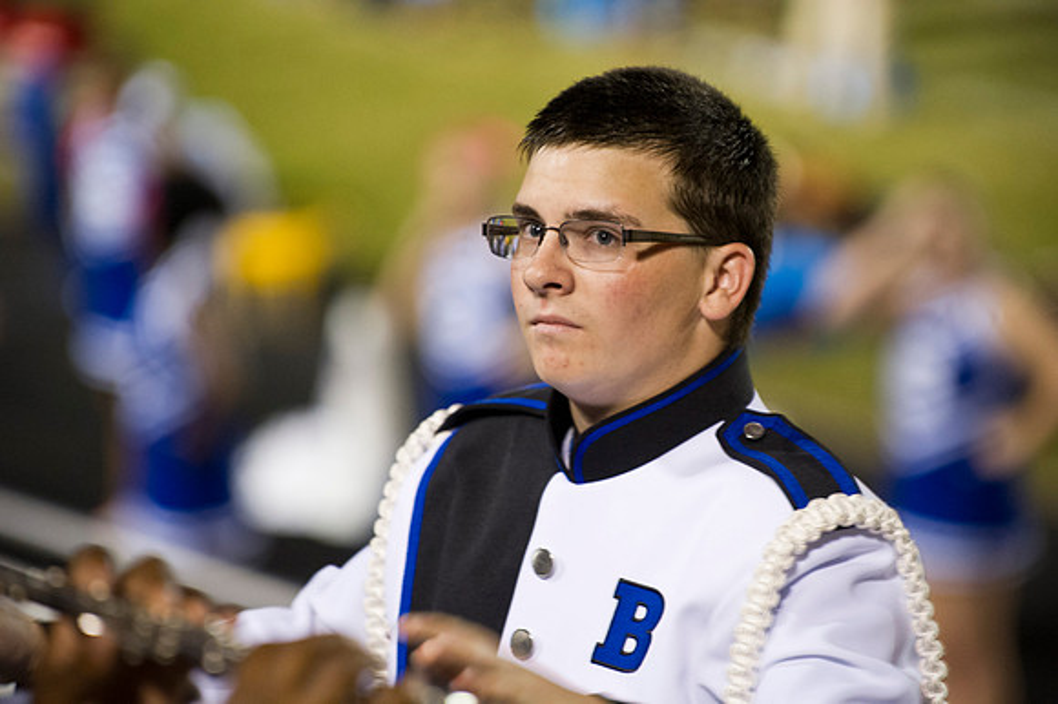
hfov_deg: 7.4
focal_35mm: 280
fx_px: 8224
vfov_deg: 4.9
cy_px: 352
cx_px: 529
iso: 4000
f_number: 4
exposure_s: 1/125
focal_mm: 280
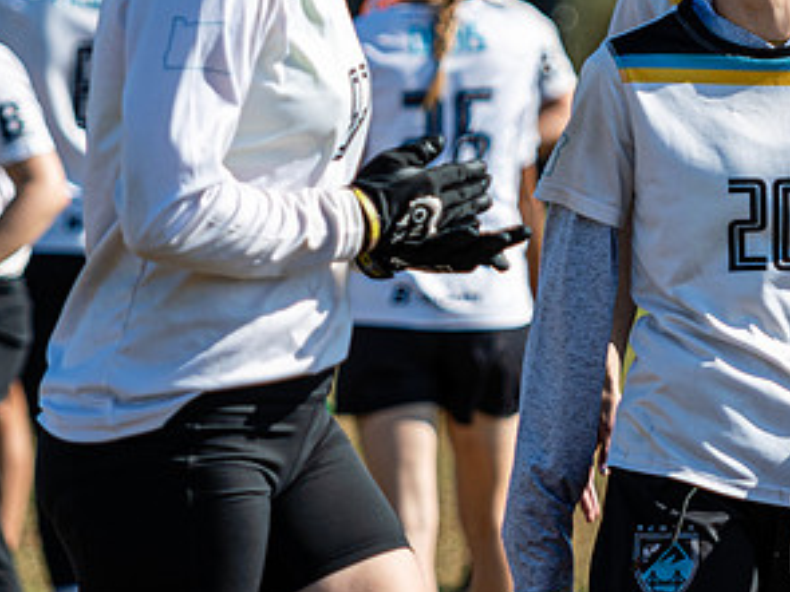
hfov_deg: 4.0
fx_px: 11429
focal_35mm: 501
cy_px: 272
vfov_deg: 3.0
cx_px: 881
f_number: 2.8
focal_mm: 125
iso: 100
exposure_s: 1/3200
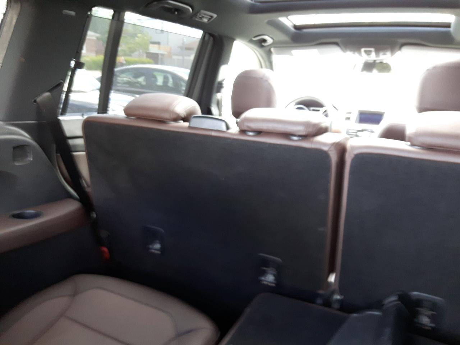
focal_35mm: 31
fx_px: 412
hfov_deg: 58.4
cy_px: 172
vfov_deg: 45.4
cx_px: 230
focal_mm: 3.7
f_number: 1.9
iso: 200
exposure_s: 1/17
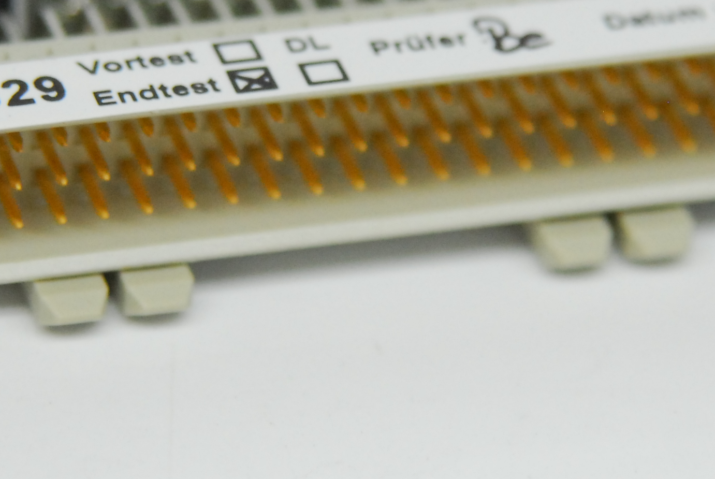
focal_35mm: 315
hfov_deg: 6.5
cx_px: 324
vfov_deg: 4.4
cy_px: 105
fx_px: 6273
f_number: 4
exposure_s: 1/160
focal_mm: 75
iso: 800
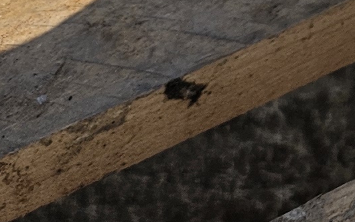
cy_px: -278
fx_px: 1780
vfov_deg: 6.8
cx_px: 854
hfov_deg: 10.0
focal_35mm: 184
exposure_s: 1/373
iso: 10
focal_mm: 6.3
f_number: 1.7
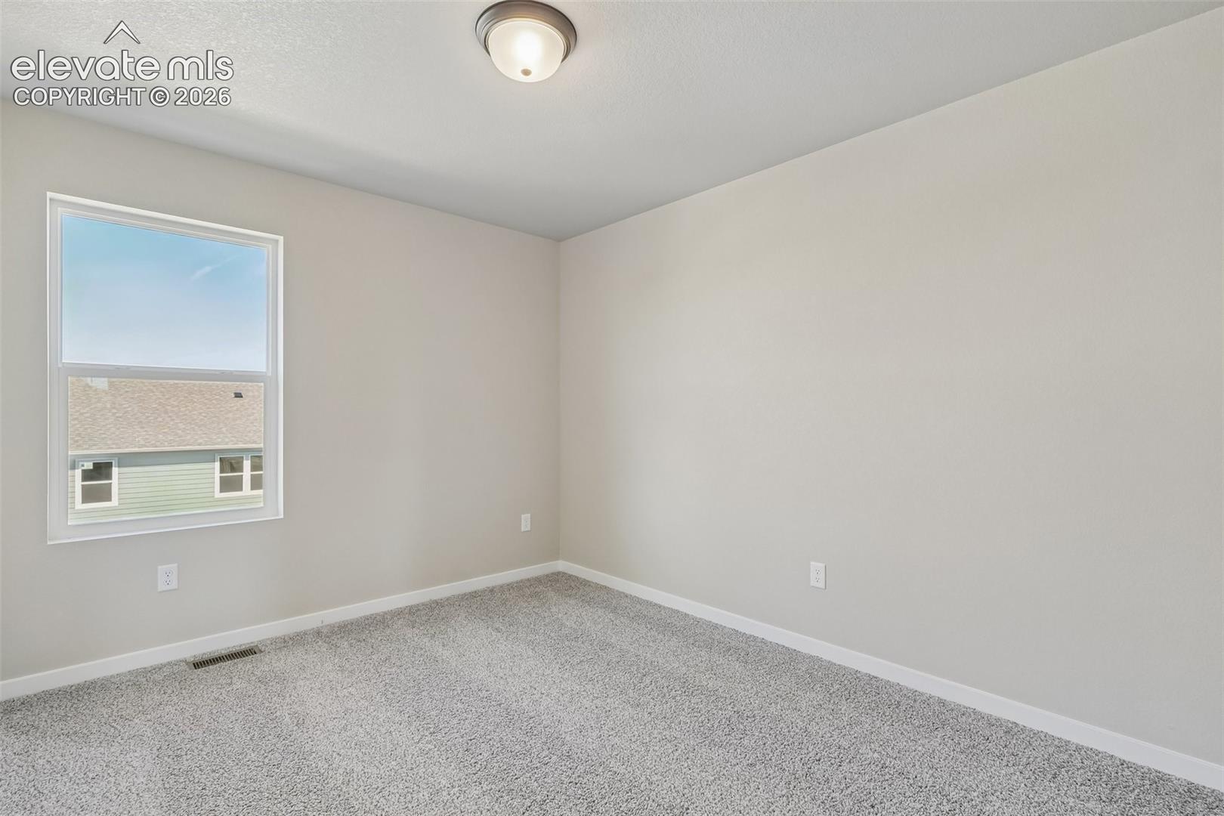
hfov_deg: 100.4
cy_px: 408
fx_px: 510
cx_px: 612
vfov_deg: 77.3
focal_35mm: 15
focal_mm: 10
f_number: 8
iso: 800
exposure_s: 1/15
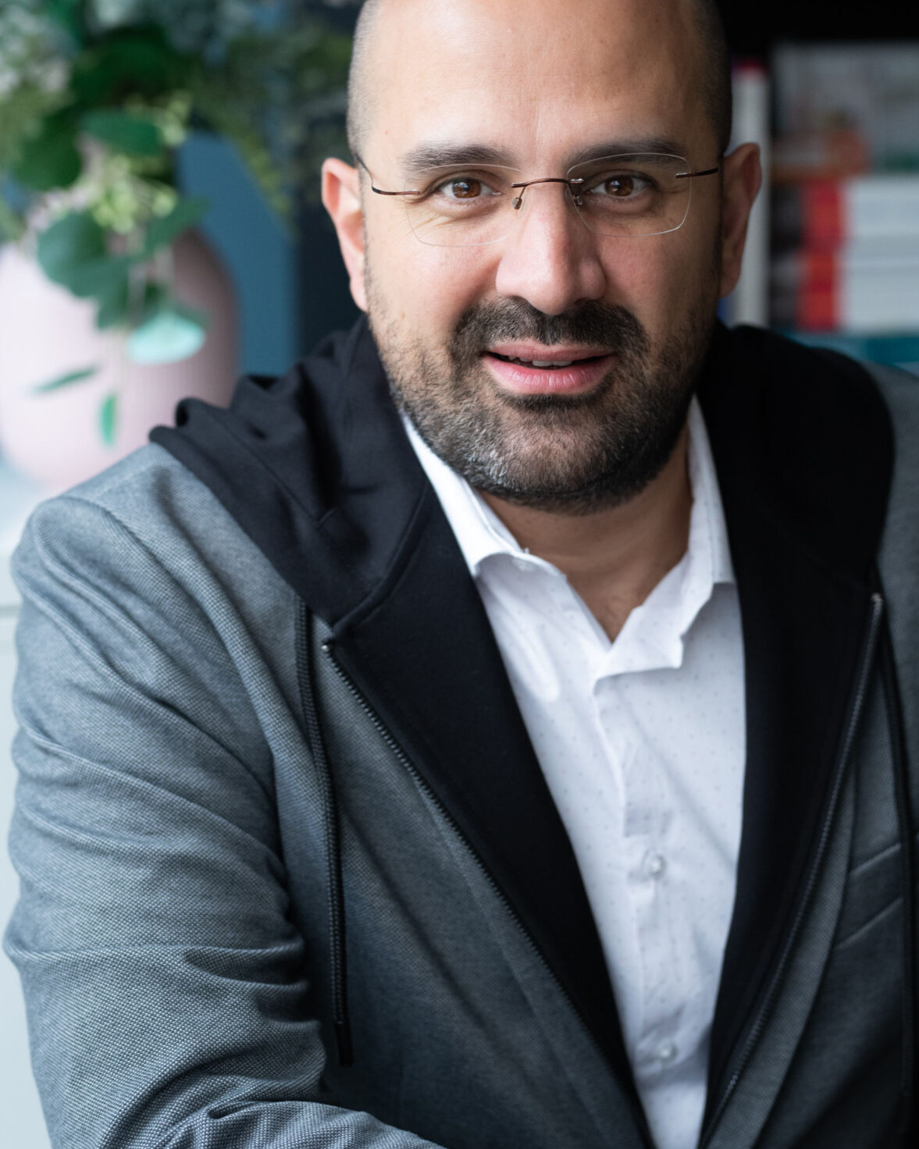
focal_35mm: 111
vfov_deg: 17.3
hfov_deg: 13.9
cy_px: 547
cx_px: 514
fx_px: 3775
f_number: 2.8
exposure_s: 1/160
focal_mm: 85
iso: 1000
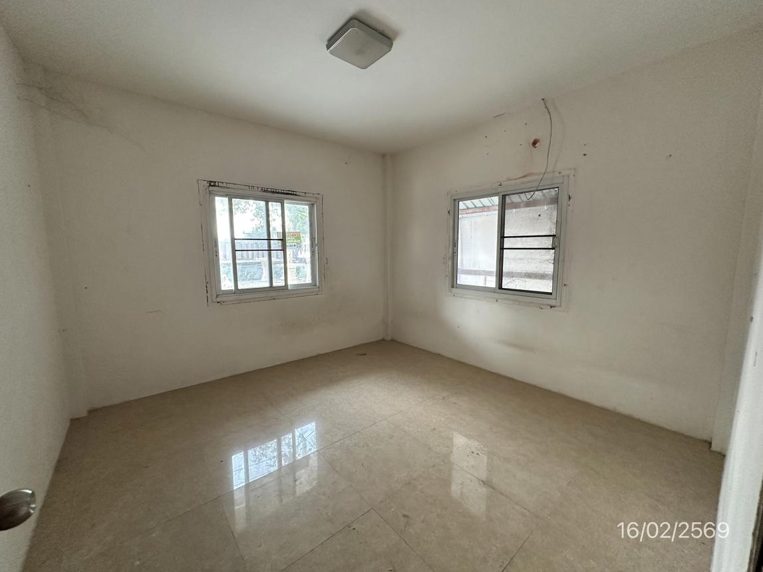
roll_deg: -0.2
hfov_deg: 102.1
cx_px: 382
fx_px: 309
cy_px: 286
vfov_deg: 85.7
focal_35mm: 14
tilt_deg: -7.0
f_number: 2.2
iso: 200
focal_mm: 2.22
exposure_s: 1/99
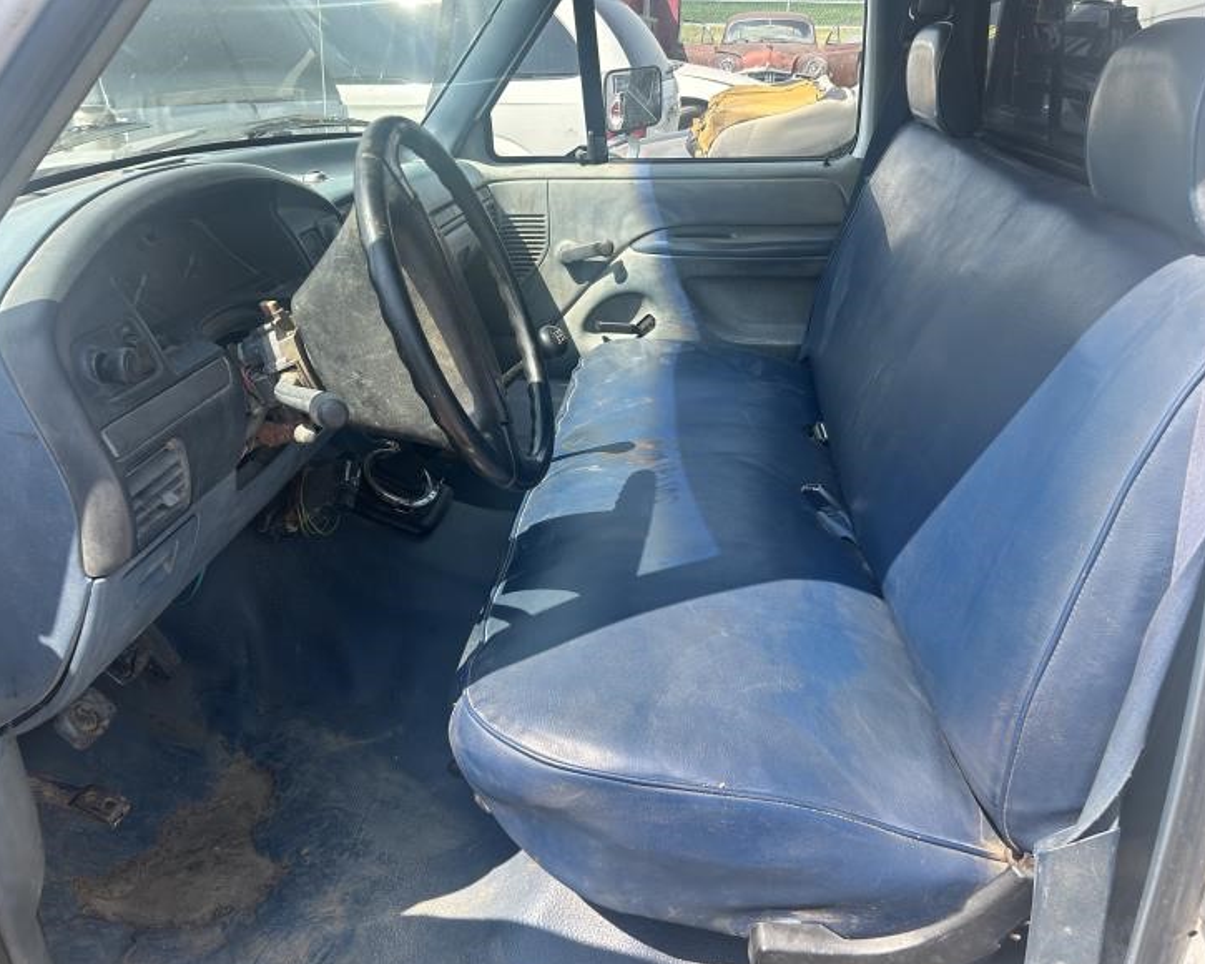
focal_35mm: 28
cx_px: 602
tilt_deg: -24.5
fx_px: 999
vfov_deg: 51.5
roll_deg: -0.2
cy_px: 497
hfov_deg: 62.2
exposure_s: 1/791
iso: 50
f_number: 1.5
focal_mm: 5.7
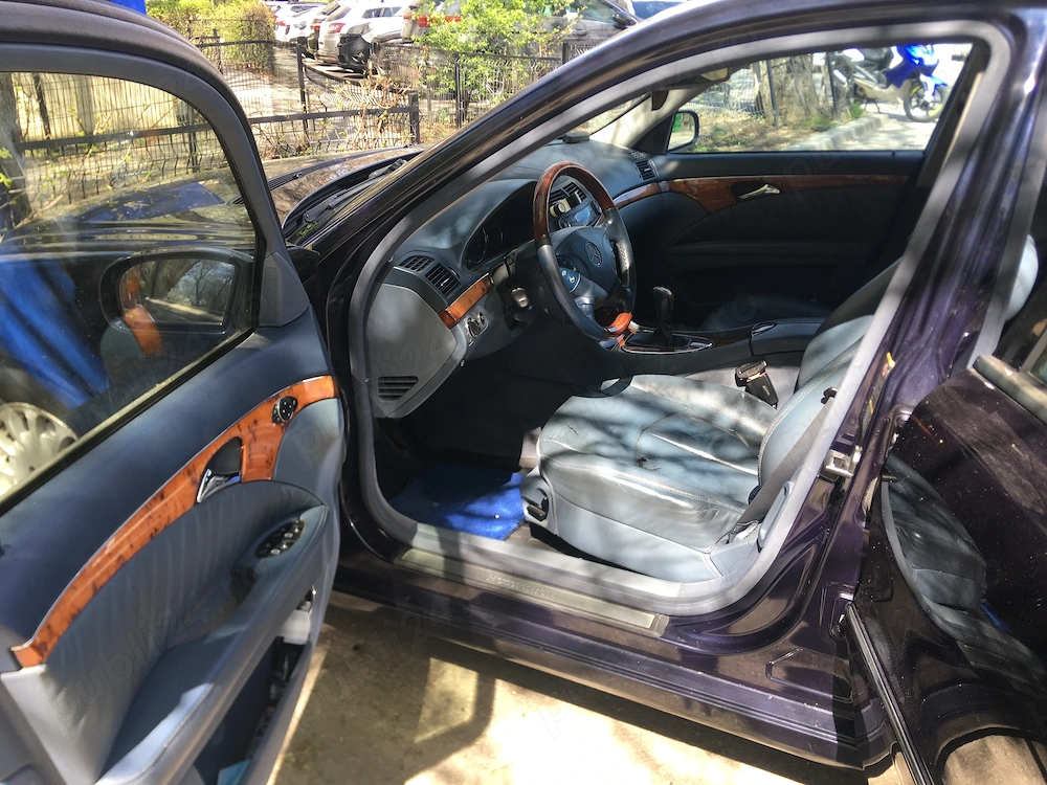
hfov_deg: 61.7
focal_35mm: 29
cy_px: 392
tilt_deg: -20.8
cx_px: 524
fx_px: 877
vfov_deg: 48.2
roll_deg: -1.1
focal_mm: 4.15
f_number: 2.2
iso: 25
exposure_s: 1/149
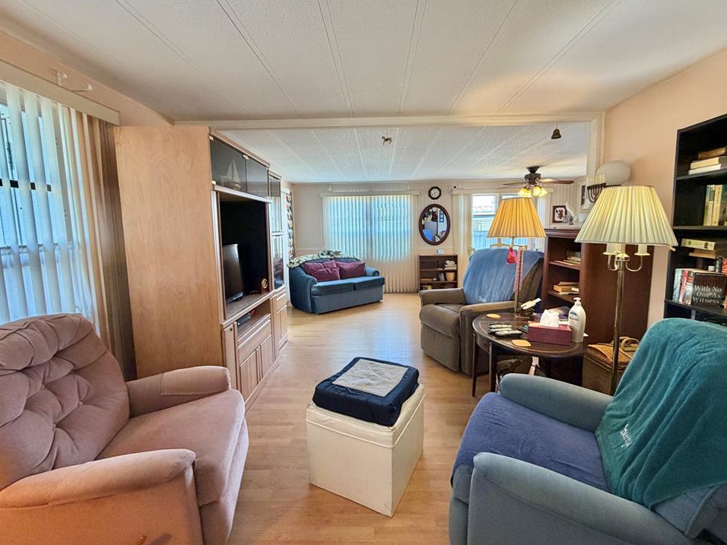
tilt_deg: -5.5
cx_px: 373
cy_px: 259
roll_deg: +0.9
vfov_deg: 81.7
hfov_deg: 98.1
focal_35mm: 15
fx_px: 315
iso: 320
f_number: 2.2
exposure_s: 1/120
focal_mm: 2.22
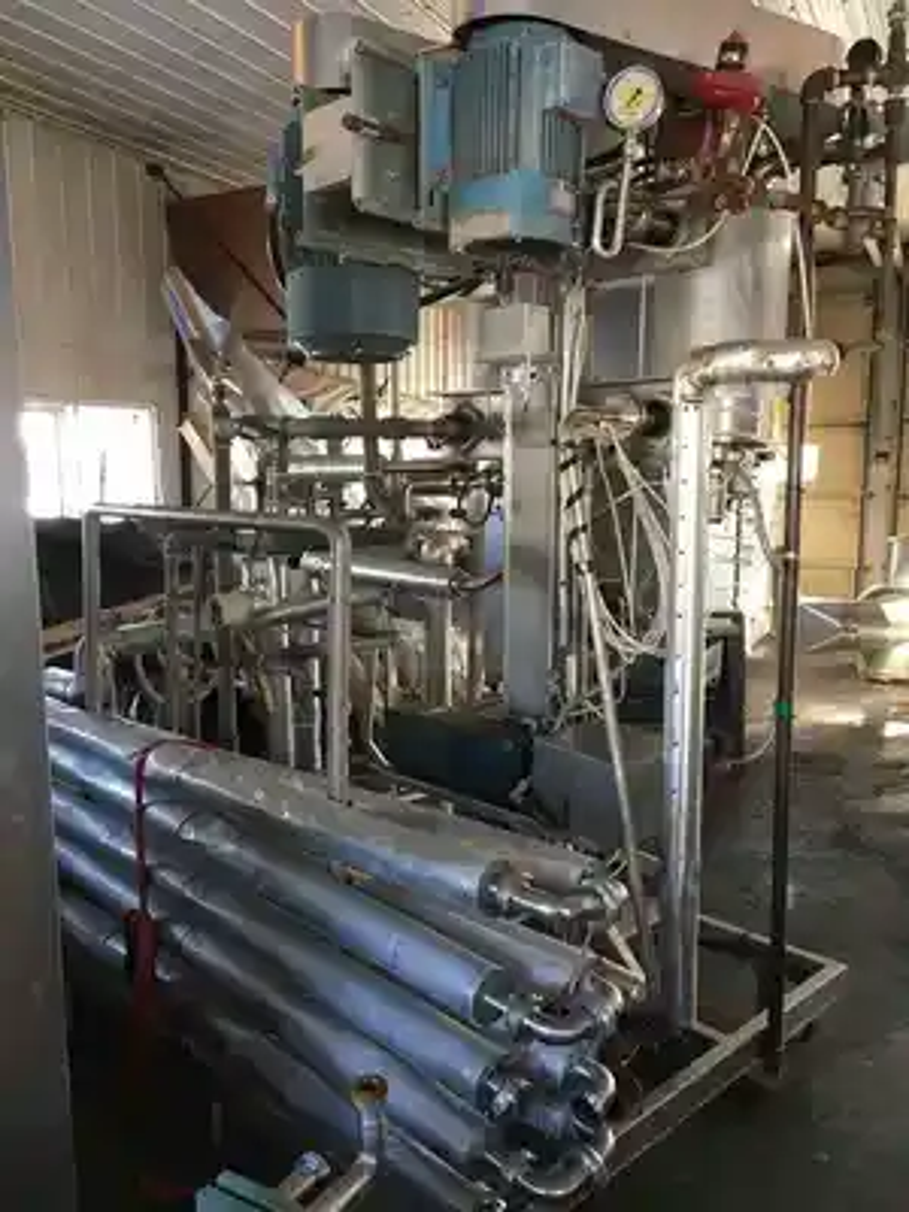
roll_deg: +2.5
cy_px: 606
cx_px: 454
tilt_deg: -5.3
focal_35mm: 29
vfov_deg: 61.7
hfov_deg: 48.2
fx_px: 1015
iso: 80
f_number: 2.2
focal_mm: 4.15
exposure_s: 1/30
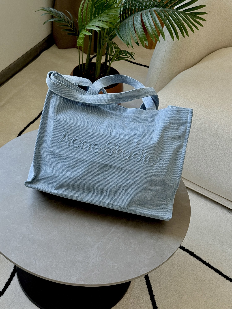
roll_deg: -11.0
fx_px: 429
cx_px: 116
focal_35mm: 48
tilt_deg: -41.3
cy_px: 154
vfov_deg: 39.7
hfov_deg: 30.3
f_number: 1.78
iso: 80
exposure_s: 1/122
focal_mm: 6.76
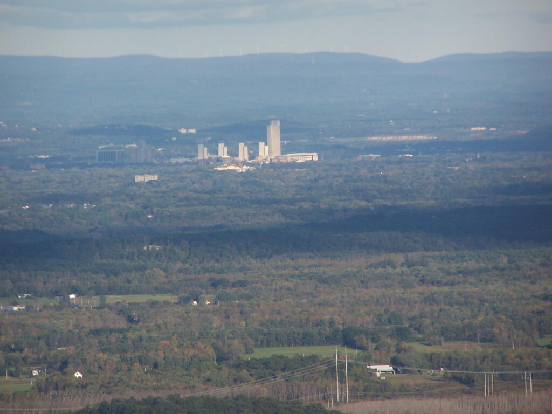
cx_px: 276
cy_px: 207
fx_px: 6060
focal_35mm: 380
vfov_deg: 3.9
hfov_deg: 5.2
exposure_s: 1/800
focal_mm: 63
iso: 80
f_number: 3.7
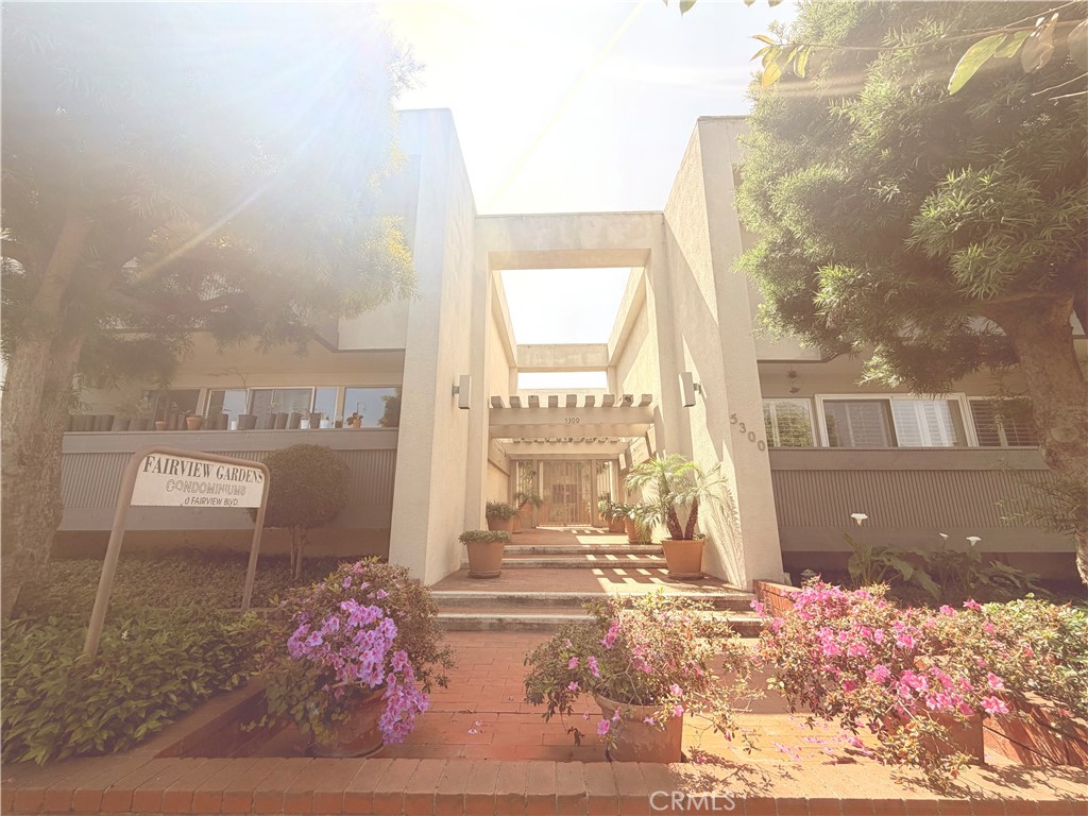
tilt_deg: +13.0
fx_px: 440
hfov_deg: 102.1
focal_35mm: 14
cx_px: 544
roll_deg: +0.1
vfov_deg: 85.7
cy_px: 408
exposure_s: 1/770
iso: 32
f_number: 2.2
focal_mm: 2.22
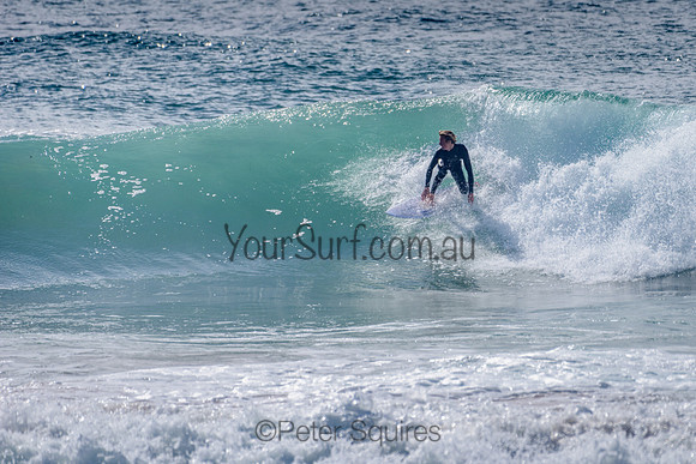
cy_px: 180
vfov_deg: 2.2
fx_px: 11837
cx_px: 426
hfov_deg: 3.4
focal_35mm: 612
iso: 72
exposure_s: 1/2000
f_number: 5.6
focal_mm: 500
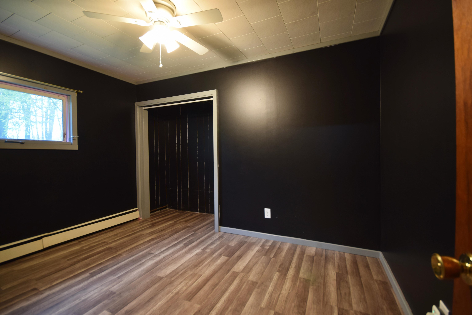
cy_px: 158
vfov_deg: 77.3
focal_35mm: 15
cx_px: 236
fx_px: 197
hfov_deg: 100.4
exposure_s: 1/3
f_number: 6.3
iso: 200
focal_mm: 10
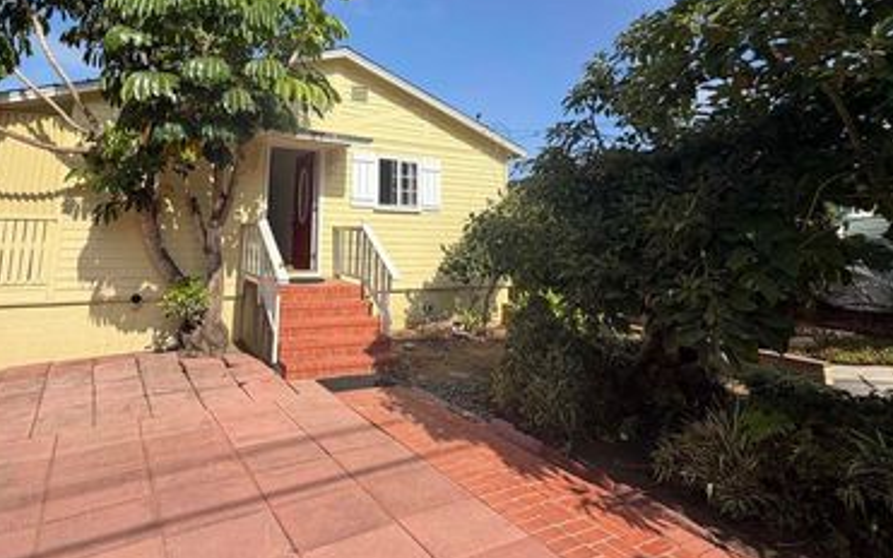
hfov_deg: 84.0
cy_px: 143
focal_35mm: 20
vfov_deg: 56.9
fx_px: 487
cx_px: 359
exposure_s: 1/789
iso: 20
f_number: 2.2
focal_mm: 2.22
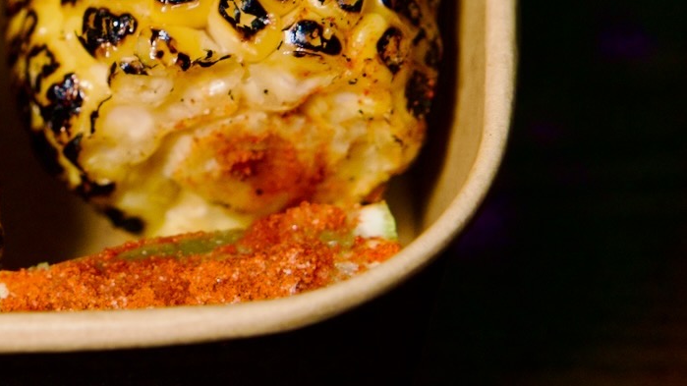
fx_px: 4663
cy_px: 16
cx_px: 13
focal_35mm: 256
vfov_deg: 4.7
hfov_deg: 8.4
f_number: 4.5
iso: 2000
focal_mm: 89
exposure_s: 1/250
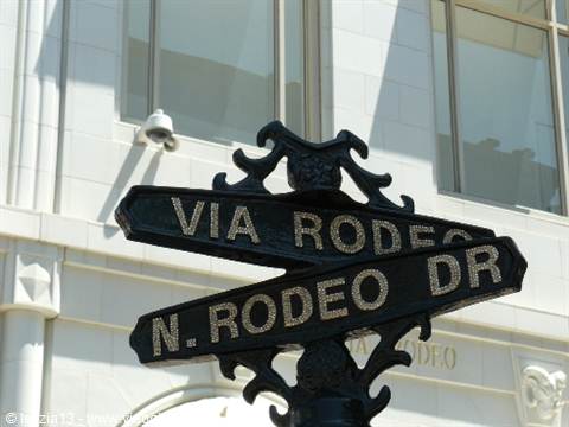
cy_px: 214
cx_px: 284
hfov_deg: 20.2
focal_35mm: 97
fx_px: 1594
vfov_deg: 15.2
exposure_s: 1/250
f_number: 5.6
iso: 100
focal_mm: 16.2
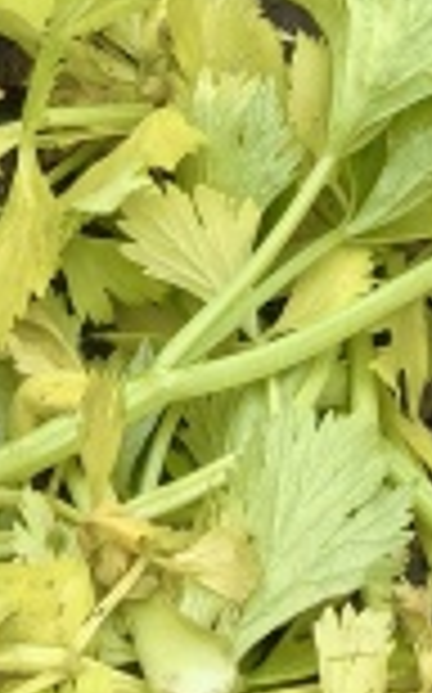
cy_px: -1204
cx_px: -40
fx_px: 3737
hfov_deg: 6.6
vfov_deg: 9.1
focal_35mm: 198
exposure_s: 1/388
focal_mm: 5.52
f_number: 1.9
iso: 50
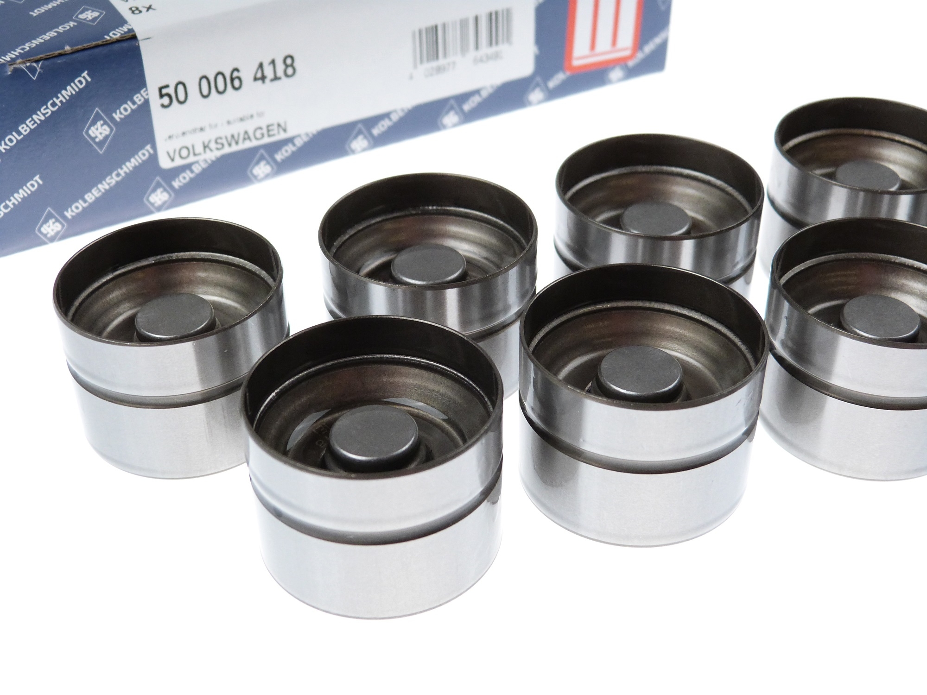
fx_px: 1205
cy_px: 348
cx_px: 464
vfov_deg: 32.2
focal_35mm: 45
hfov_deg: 42.1
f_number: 3.2
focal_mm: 8.1
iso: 200
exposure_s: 1/160
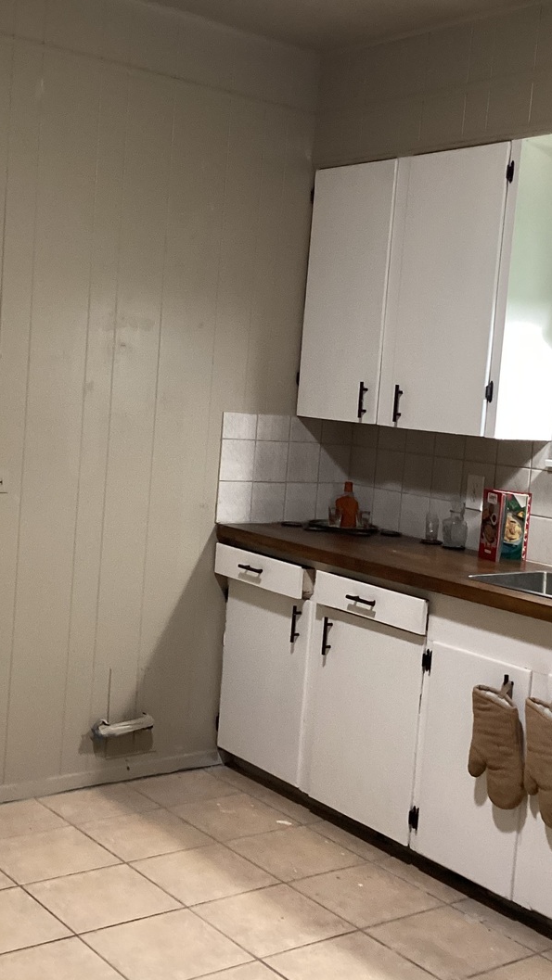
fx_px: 1196
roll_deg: -4.0
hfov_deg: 26.0
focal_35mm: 46
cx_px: 311
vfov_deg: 44.6
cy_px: 494
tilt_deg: -5.8
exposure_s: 1/60
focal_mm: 3.3
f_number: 2.4
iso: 250
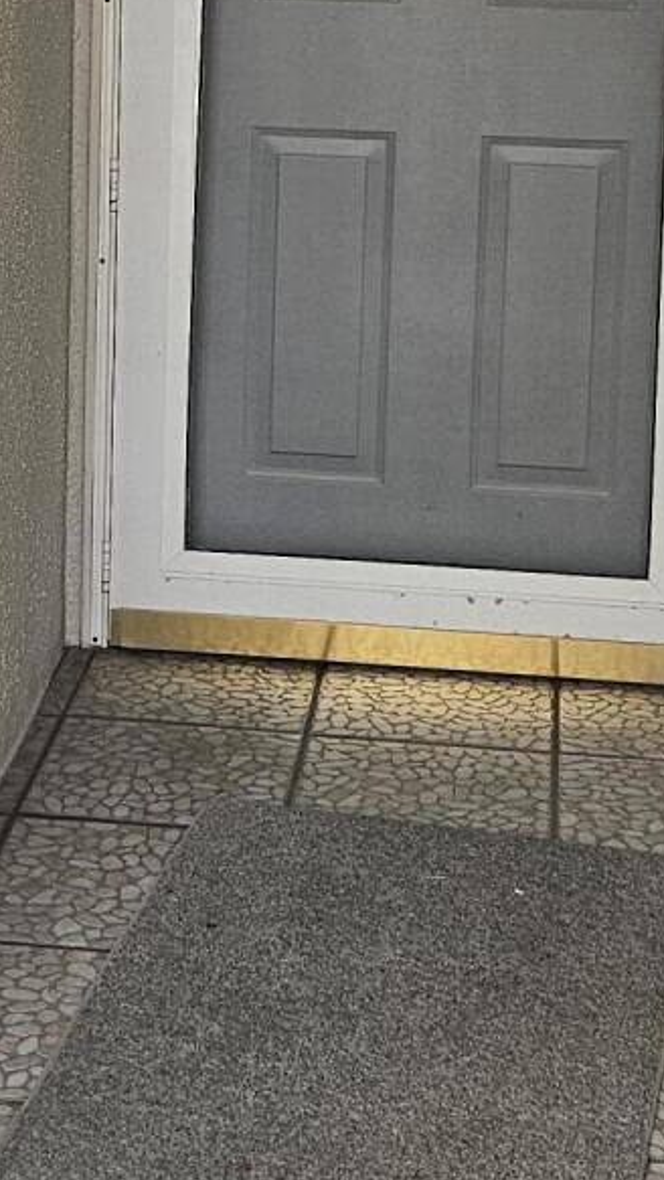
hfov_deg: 14.0
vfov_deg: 24.3
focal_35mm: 86
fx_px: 2691
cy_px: 196
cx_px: 154
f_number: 1.8
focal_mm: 5.4
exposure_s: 1/207
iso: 64
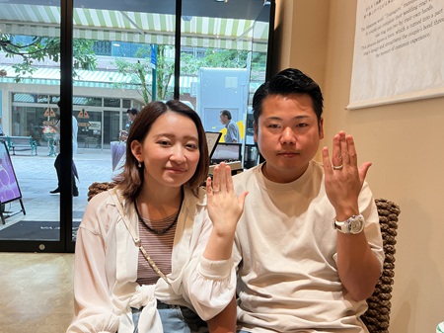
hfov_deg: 61.7
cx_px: 222
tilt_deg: -5.6
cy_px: 166
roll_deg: -1.3
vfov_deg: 48.2
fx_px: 372
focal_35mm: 29
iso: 40
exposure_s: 1/120
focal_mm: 3
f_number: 1.8
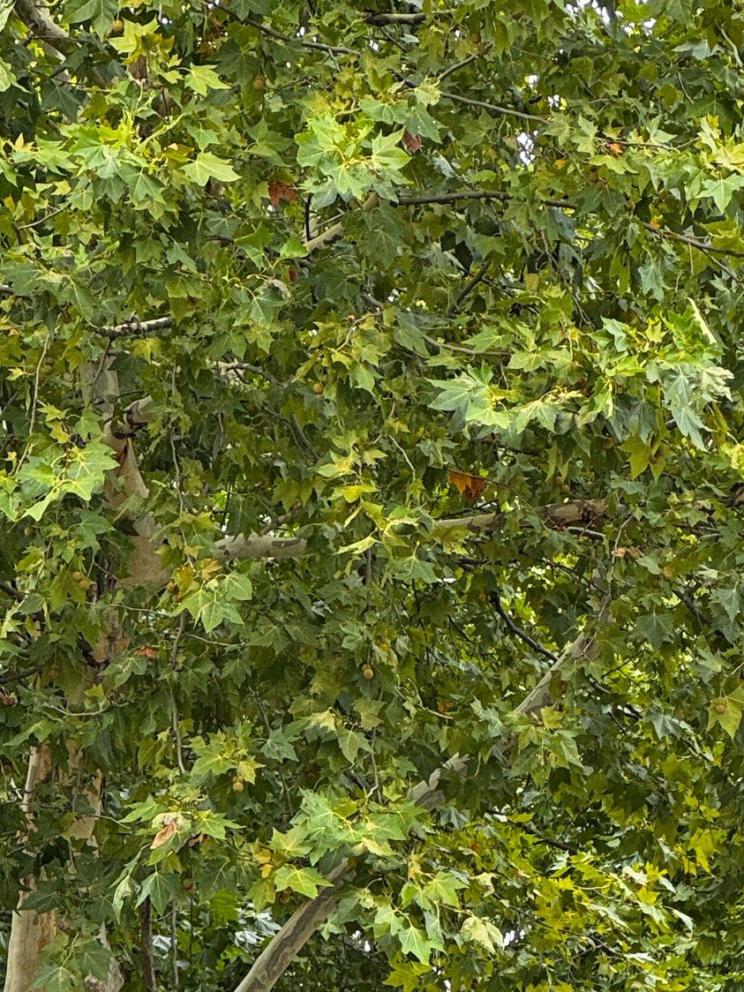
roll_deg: +0.7
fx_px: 5359
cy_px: 1147
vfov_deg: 10.4
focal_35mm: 187
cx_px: 717
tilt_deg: +7.7
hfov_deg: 7.9
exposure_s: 1/99
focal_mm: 9
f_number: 2.8
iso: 50
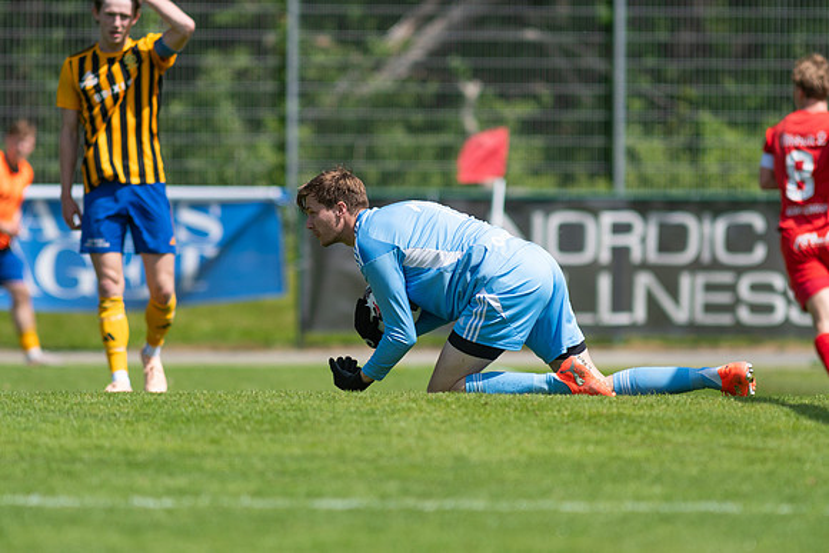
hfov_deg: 4.6
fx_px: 10364
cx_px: 414
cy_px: 276
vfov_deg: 3.1
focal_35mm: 450
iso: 100
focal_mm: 300
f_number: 3.2
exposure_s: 1/1600
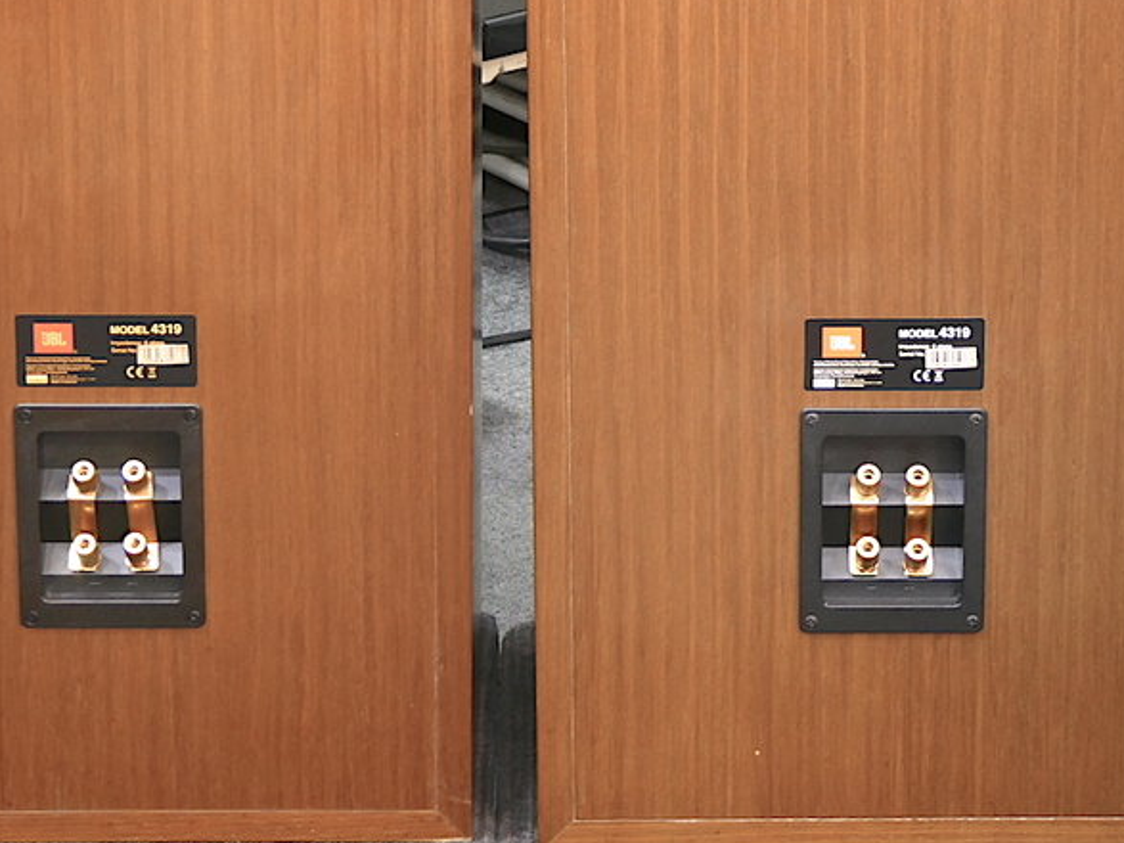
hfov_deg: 16.3
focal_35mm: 121
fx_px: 3928
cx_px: 506
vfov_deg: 12.2
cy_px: 203
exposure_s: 1/2.5
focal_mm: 13.2
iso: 200
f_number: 4.6
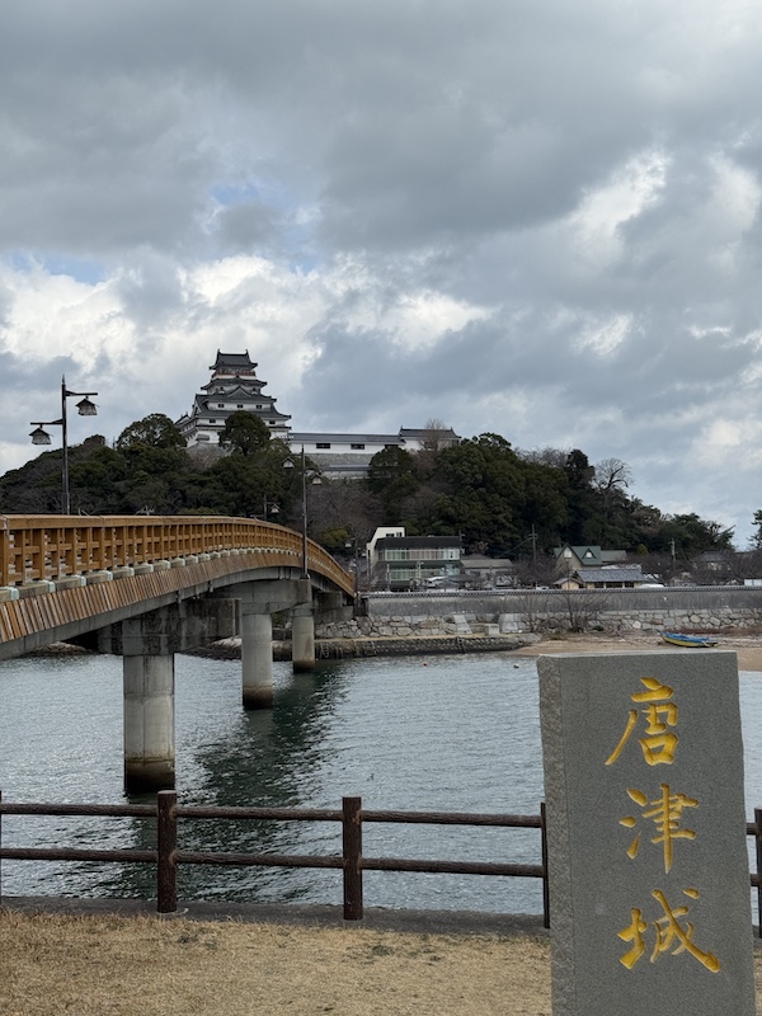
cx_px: 381
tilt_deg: +2.6
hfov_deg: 30.3
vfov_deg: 39.7
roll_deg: +0.4
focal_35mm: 48
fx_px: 1409
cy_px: 508
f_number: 1.78
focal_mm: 6.76
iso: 64
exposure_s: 1/4878
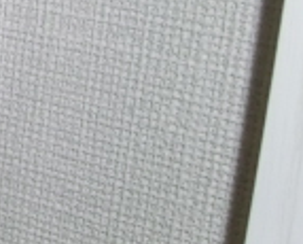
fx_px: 1294
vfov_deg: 10.7
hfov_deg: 12.5
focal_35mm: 144
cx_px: -199
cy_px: 8
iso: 100
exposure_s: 1/60
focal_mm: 5.86
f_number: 3.7
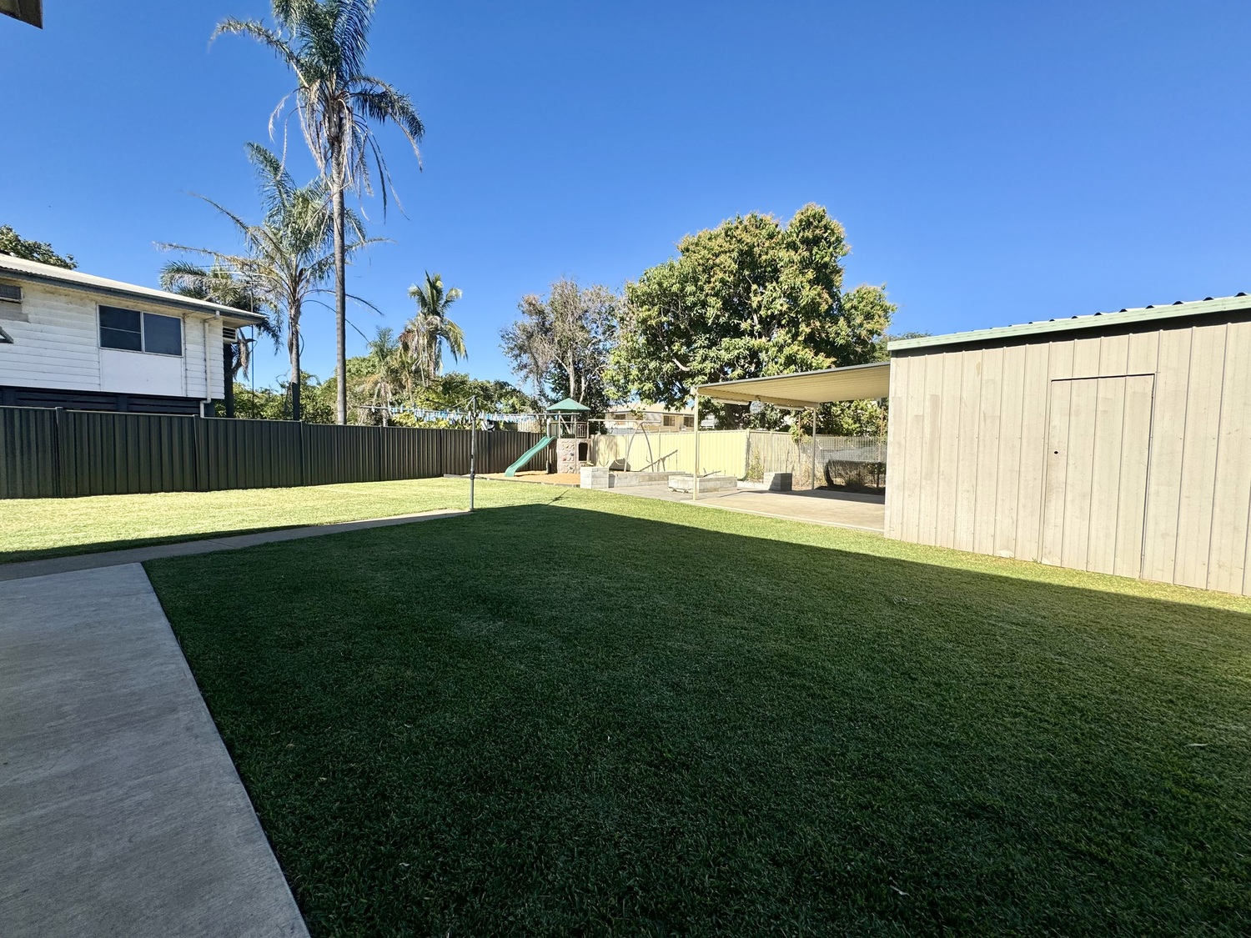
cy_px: 469
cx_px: 626
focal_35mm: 14
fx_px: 506
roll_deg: -1.4
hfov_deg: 102.1
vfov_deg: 85.7
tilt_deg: +0.0
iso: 50
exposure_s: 1/1078
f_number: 2.2
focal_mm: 2.22
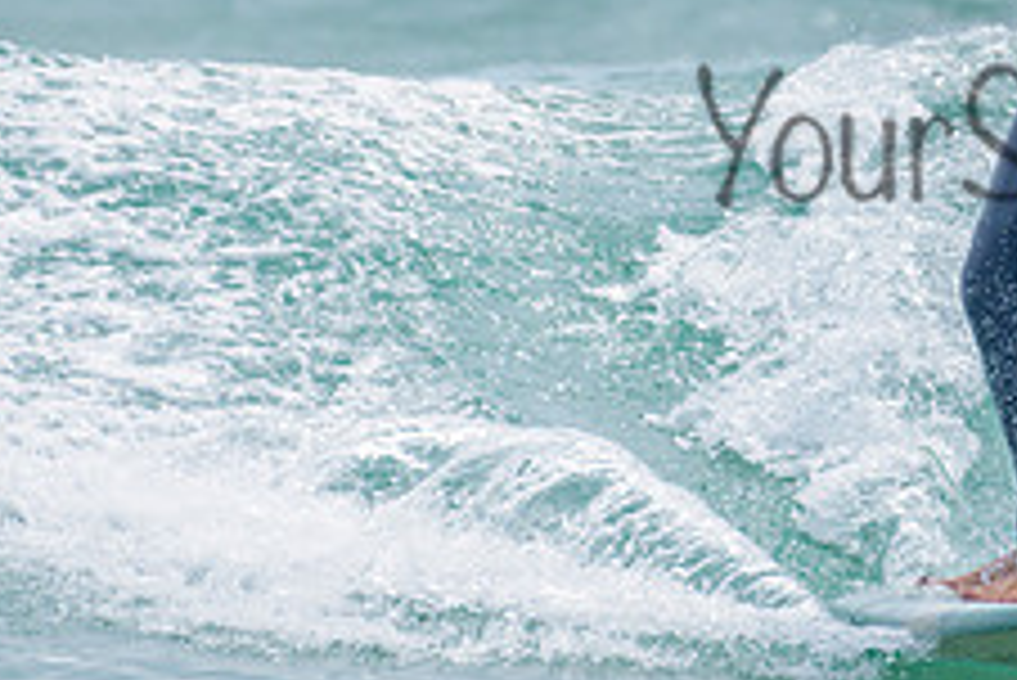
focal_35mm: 1575
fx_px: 44521
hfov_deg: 1.3
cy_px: -63
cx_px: 1115
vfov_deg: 0.9
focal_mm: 500
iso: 180
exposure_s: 1/2000
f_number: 5.6
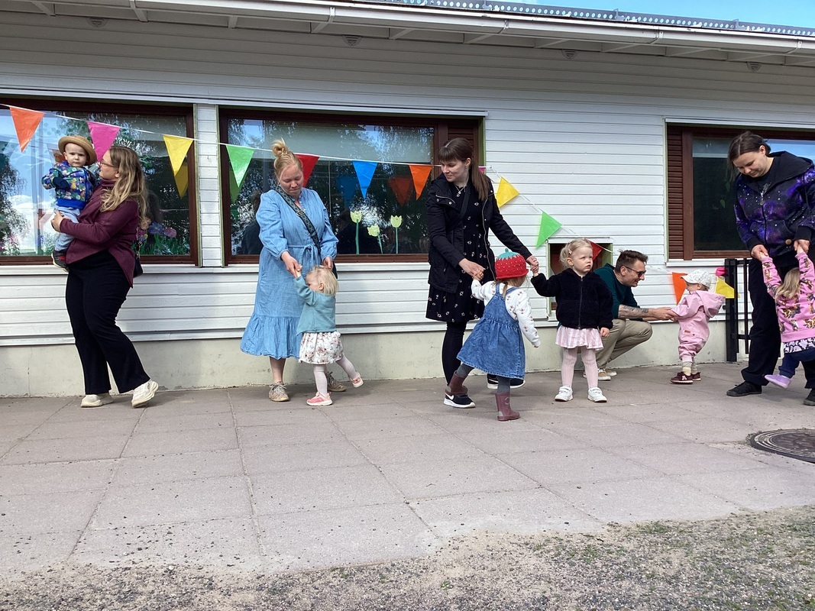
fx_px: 730
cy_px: 306
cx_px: 408
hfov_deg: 58.4
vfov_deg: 45.4
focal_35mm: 31
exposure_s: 1/344
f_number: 2.4
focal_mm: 3.3
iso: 25
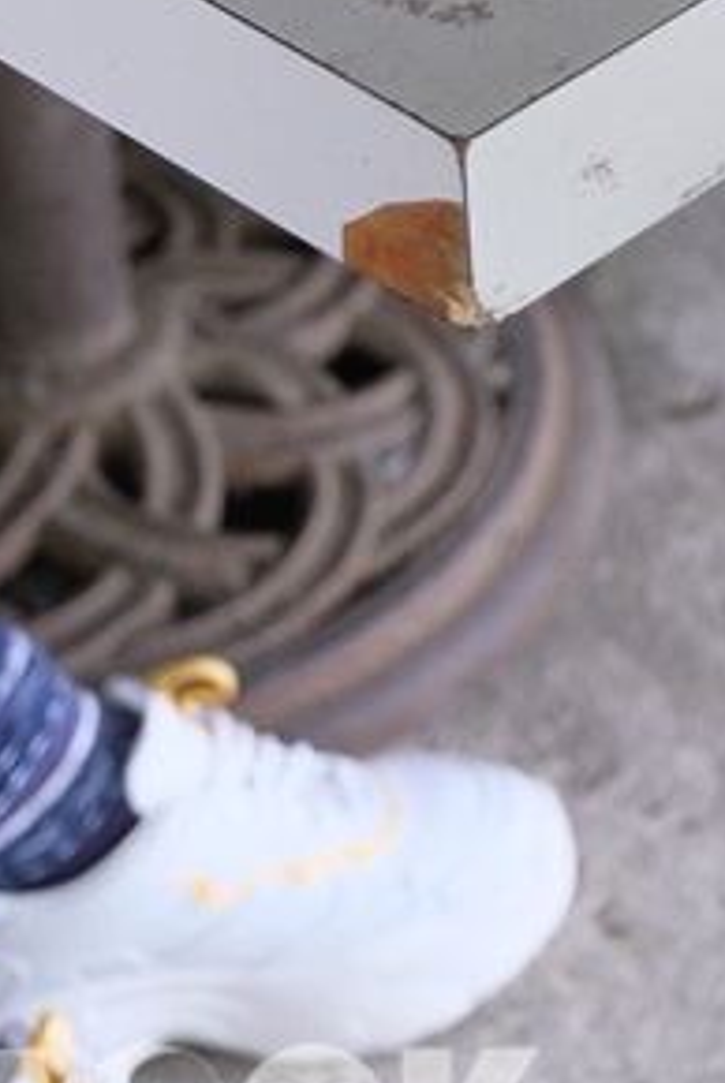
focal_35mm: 162
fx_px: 4882
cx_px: 1082
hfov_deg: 8.3
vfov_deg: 12.0
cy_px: -624
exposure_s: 1/160
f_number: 2.8
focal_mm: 31.1
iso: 1600
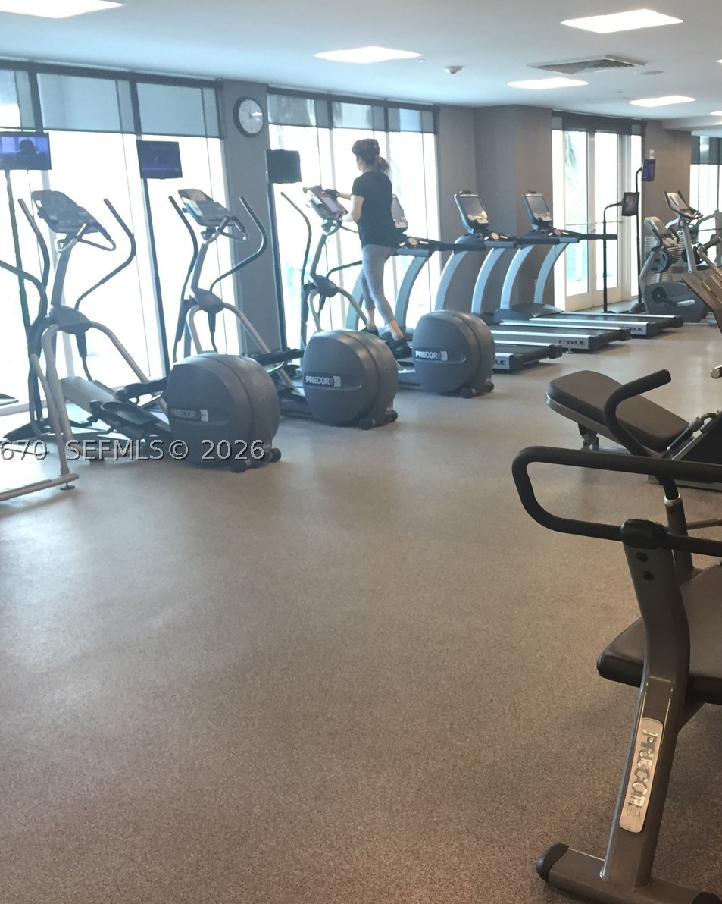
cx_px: 497
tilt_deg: -13.7
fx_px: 1015
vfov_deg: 47.9
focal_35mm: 38
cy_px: 450
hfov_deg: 38.6
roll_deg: +2.3
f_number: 2.2
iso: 100
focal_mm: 4.15
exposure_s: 1/30
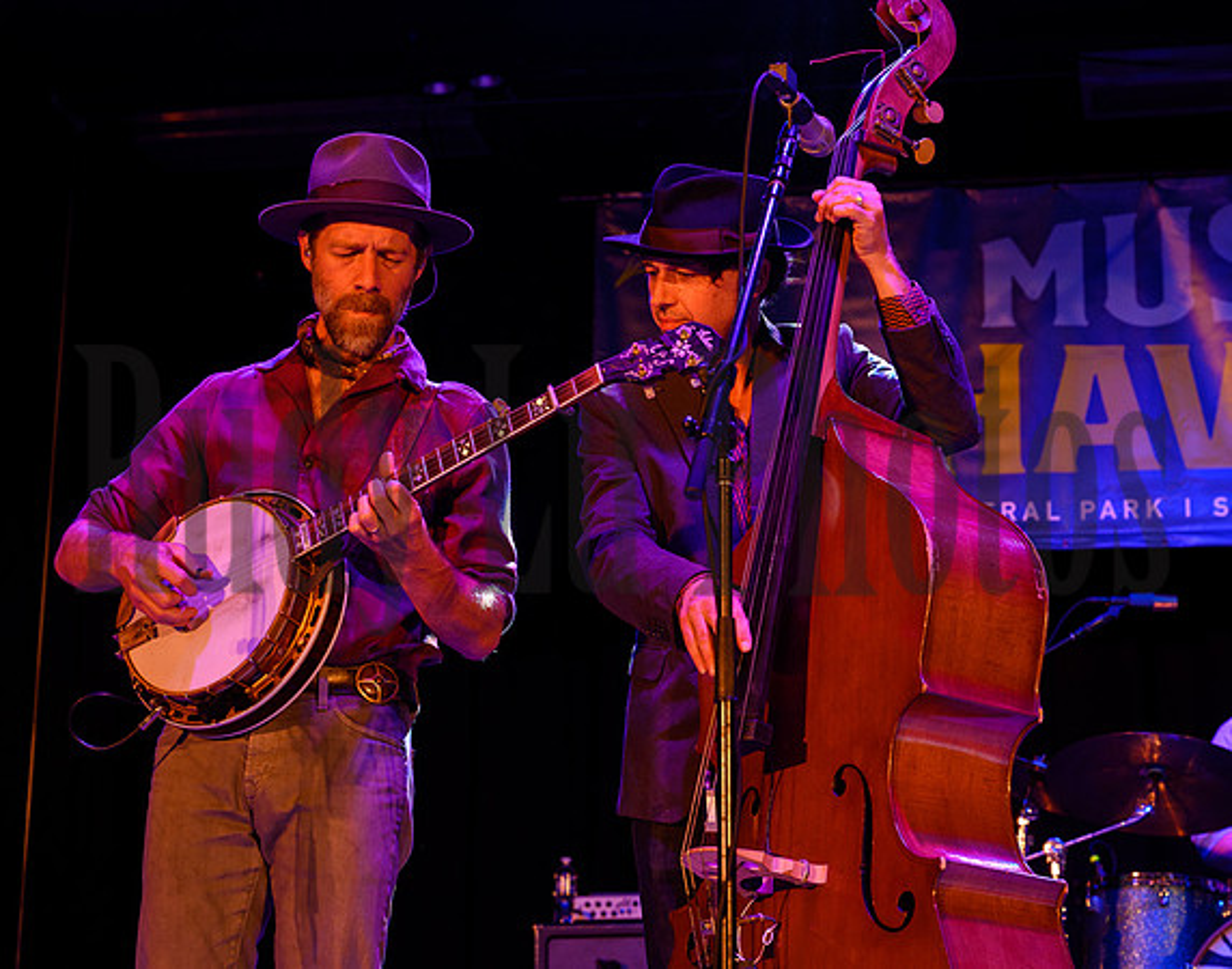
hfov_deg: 24.5
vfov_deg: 19.4
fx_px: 2828
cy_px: 484
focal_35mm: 78
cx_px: 727
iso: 1600
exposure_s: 1/125
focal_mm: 70
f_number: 5.6
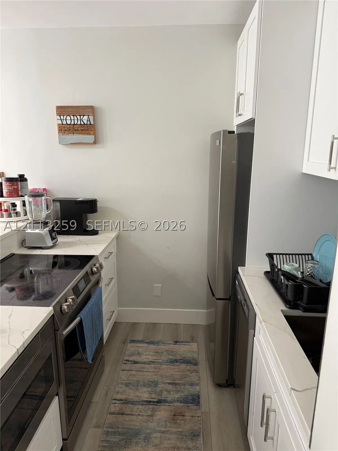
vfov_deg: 71.6
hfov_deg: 56.8
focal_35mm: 24
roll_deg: +0.1
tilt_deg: -13.5
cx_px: 169
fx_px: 312
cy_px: 226
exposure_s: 1/80
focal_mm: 6.76
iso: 200
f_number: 1.78
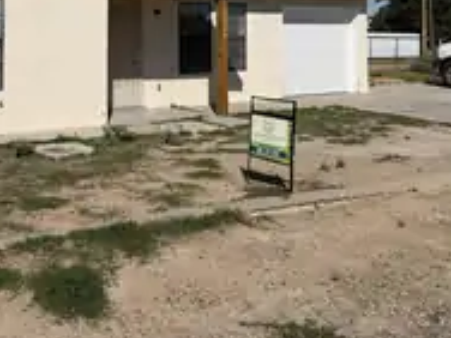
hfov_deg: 36.8
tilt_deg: +3.3
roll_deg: -0.2
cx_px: 122
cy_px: 5
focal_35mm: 51
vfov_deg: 27.1
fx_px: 664
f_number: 1.78
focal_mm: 6.76
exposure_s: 1/14286
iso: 80
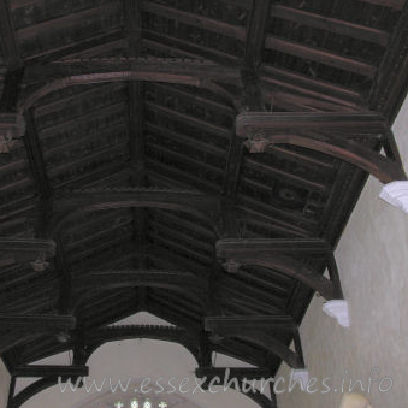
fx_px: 560
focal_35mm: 42
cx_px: 137
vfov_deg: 40.0
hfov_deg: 39.6
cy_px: 206
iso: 200
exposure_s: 1/60.1
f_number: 2.8
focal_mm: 8.9
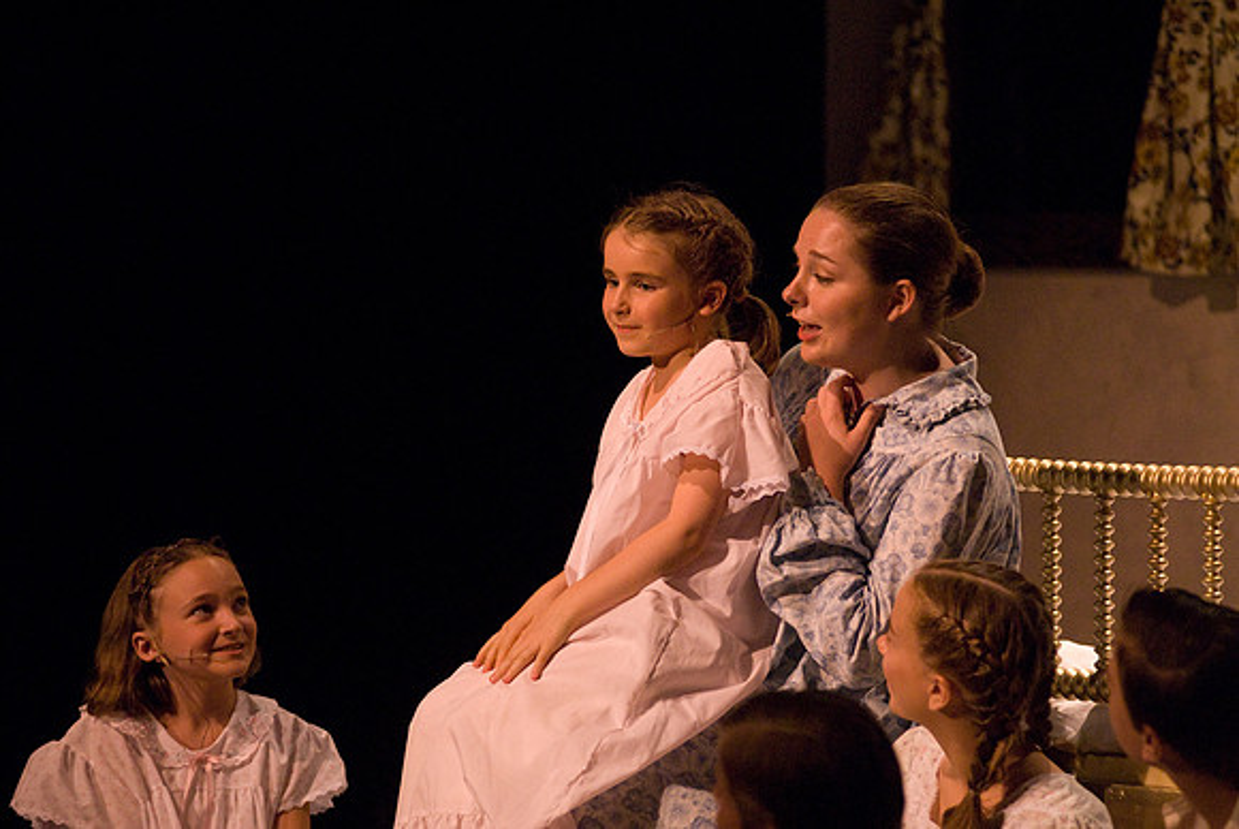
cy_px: 414
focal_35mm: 240
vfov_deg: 5.7
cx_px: 620
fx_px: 8268
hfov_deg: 8.6
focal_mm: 160
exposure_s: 1/160
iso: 1600
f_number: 2.8
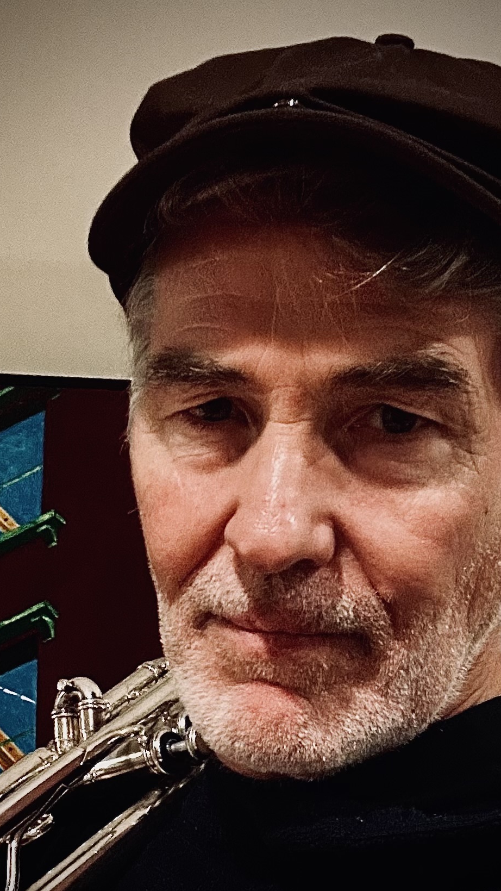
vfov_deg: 53.9
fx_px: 874
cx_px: 258
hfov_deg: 32.0
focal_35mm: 37
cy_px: 496
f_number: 1.9
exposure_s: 1/29
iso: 500
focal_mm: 2.69
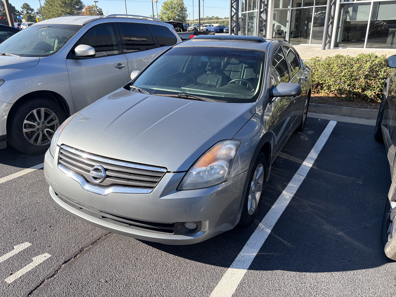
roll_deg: +2.3
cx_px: 198
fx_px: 297
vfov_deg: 53.1
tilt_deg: -22.3
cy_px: 148
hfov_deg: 67.3
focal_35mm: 26
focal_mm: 5.96
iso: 64
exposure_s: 1/1175
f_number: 1.6
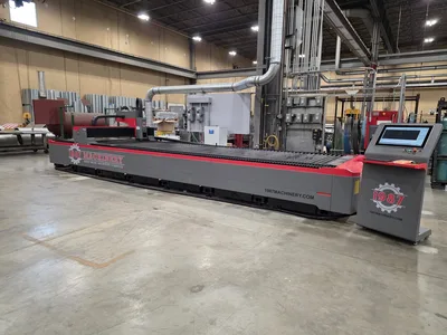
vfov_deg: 58.9
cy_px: 168
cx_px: 224
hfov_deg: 73.9
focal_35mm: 23
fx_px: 297
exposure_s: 1/120
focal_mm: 6.3
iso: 500
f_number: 1.7
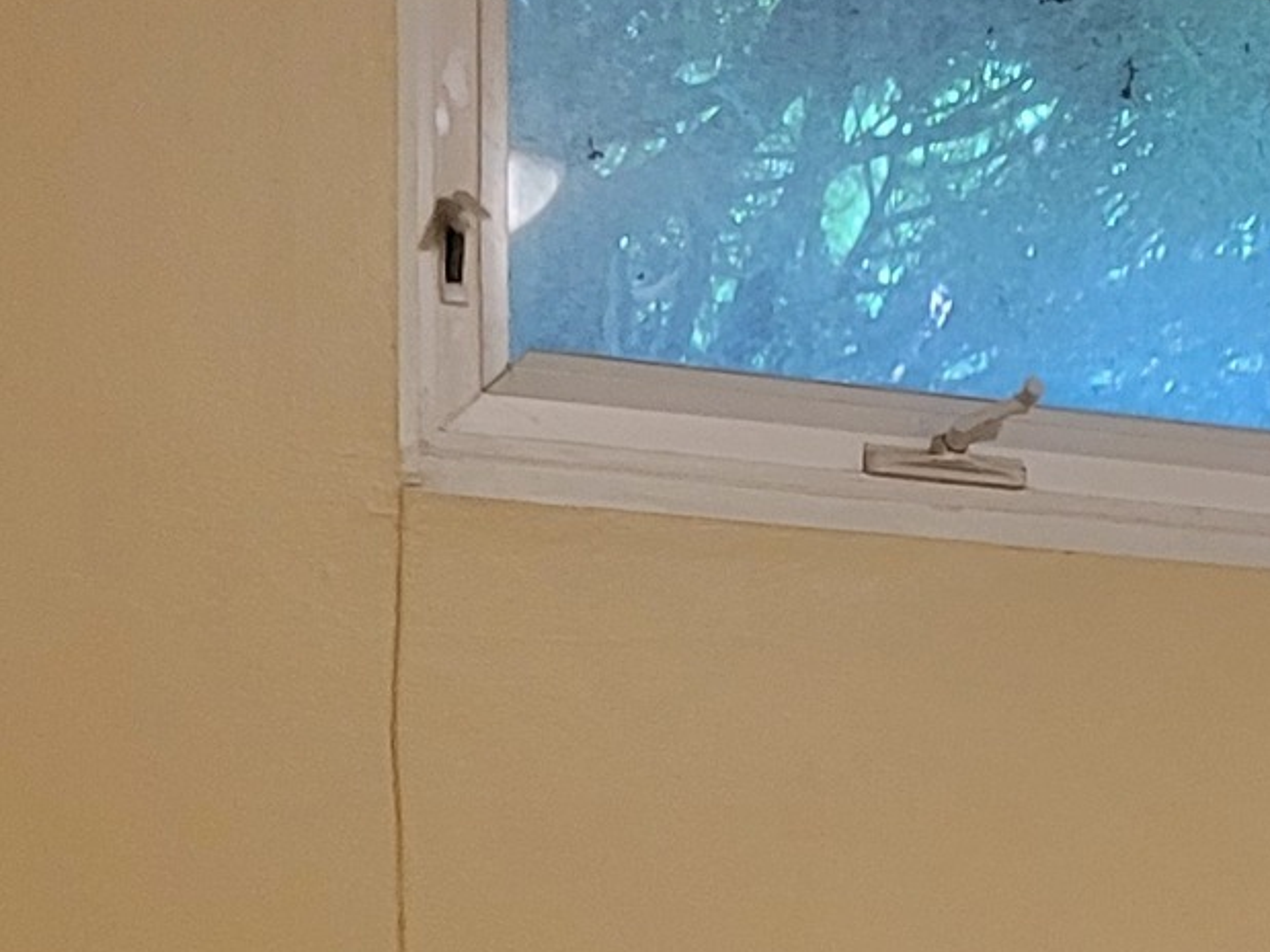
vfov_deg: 11.0
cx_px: 2232
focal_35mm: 129
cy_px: 1514
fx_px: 4732
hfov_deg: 13.8
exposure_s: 1/40
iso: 320
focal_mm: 5.4
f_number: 1.8
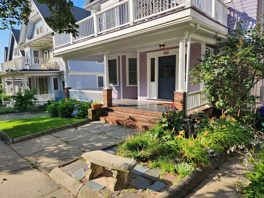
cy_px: 99
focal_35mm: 23
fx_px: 175
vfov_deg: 58.9
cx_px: 132
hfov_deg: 73.9
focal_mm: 5.4
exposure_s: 1/902
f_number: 1.8
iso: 20
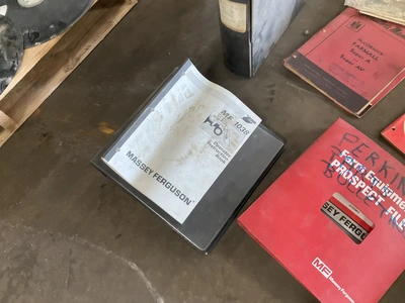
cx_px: 202
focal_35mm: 29
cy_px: 152
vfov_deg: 48.2
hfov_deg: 61.7
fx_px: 339
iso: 160
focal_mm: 3
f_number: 1.8
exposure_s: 1/60
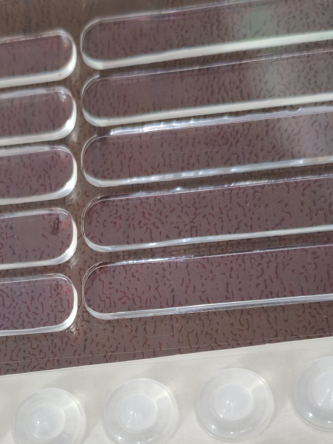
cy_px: 435
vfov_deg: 28.2
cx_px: 112
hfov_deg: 22.5
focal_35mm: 65
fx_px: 834
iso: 500
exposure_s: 1/33
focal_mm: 5.52
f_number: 1.95
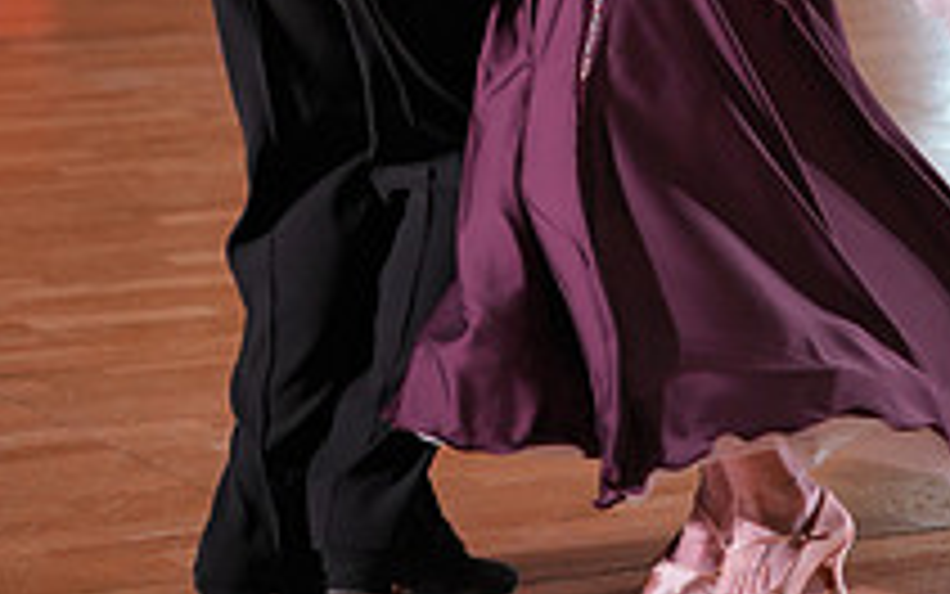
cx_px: 687
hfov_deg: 10.0
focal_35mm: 210
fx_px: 5438
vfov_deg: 6.2
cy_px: -261
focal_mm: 75
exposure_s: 1/500
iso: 1000
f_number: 2.8
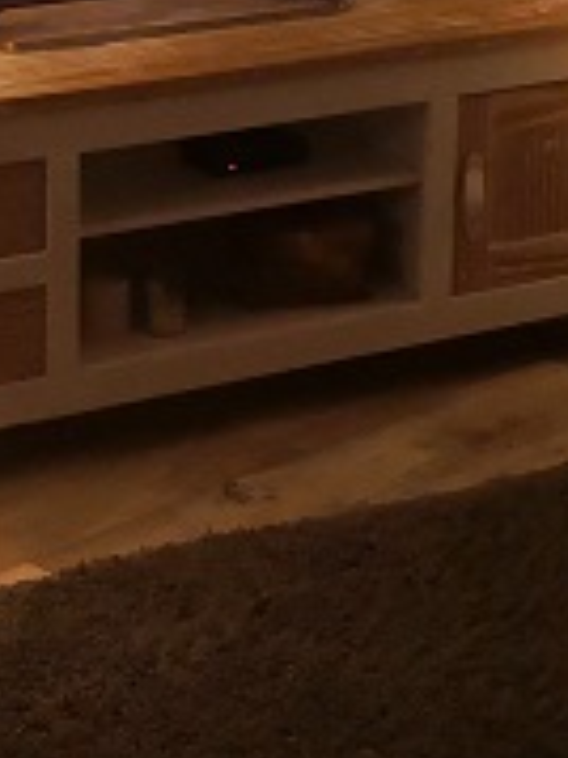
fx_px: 2650
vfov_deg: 16.0
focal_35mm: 121
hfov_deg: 12.2
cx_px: 339
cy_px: 42
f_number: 1.6
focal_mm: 3.95
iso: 500
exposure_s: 1/20
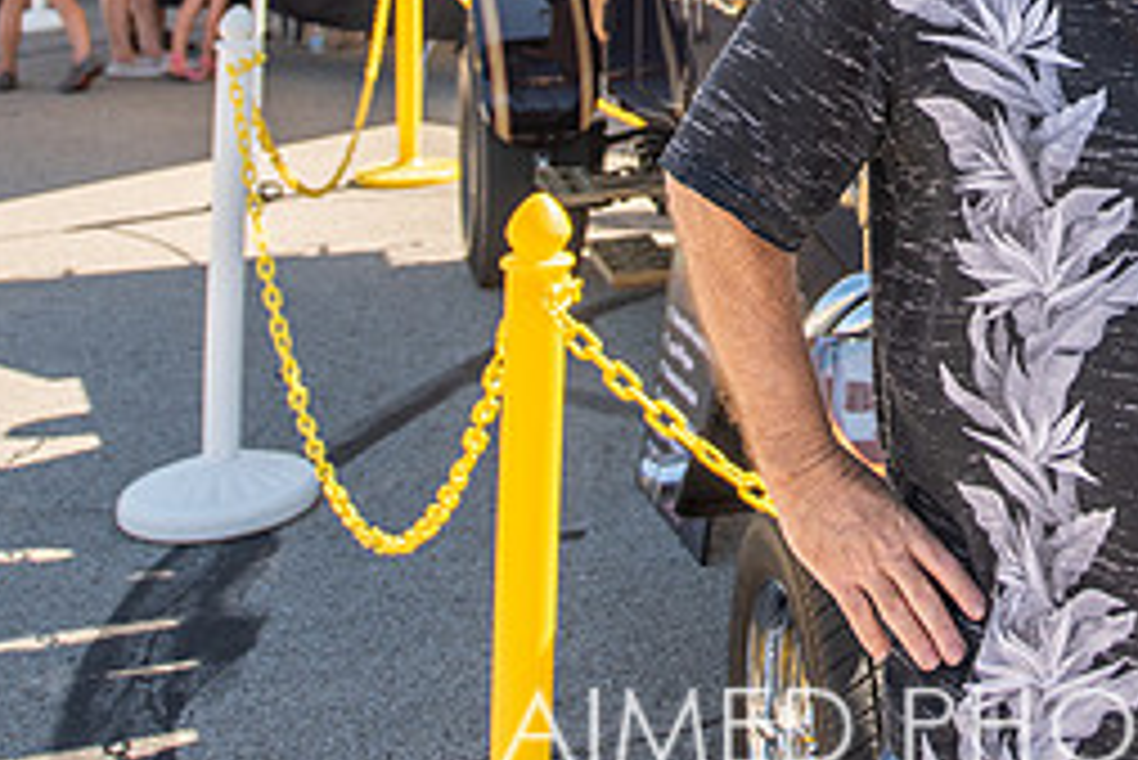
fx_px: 1929
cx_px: 1132
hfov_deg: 30.6
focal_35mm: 61
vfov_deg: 20.1
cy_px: -282
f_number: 4
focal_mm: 21
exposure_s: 1/800
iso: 160
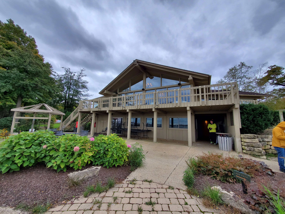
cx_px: 142
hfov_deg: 106.2
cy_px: 107
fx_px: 107
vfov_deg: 89.9
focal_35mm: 13
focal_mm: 1.8
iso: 50
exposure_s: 1/255
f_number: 2.2
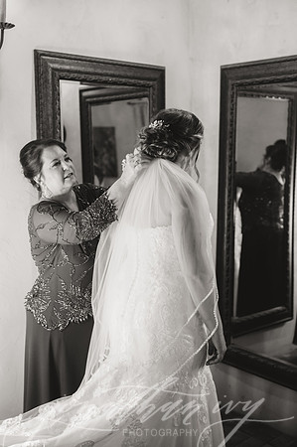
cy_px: 224
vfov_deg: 43.6
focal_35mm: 45
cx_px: 148
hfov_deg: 29.8
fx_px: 558
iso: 3200
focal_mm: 45
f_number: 2.8
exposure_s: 1/250
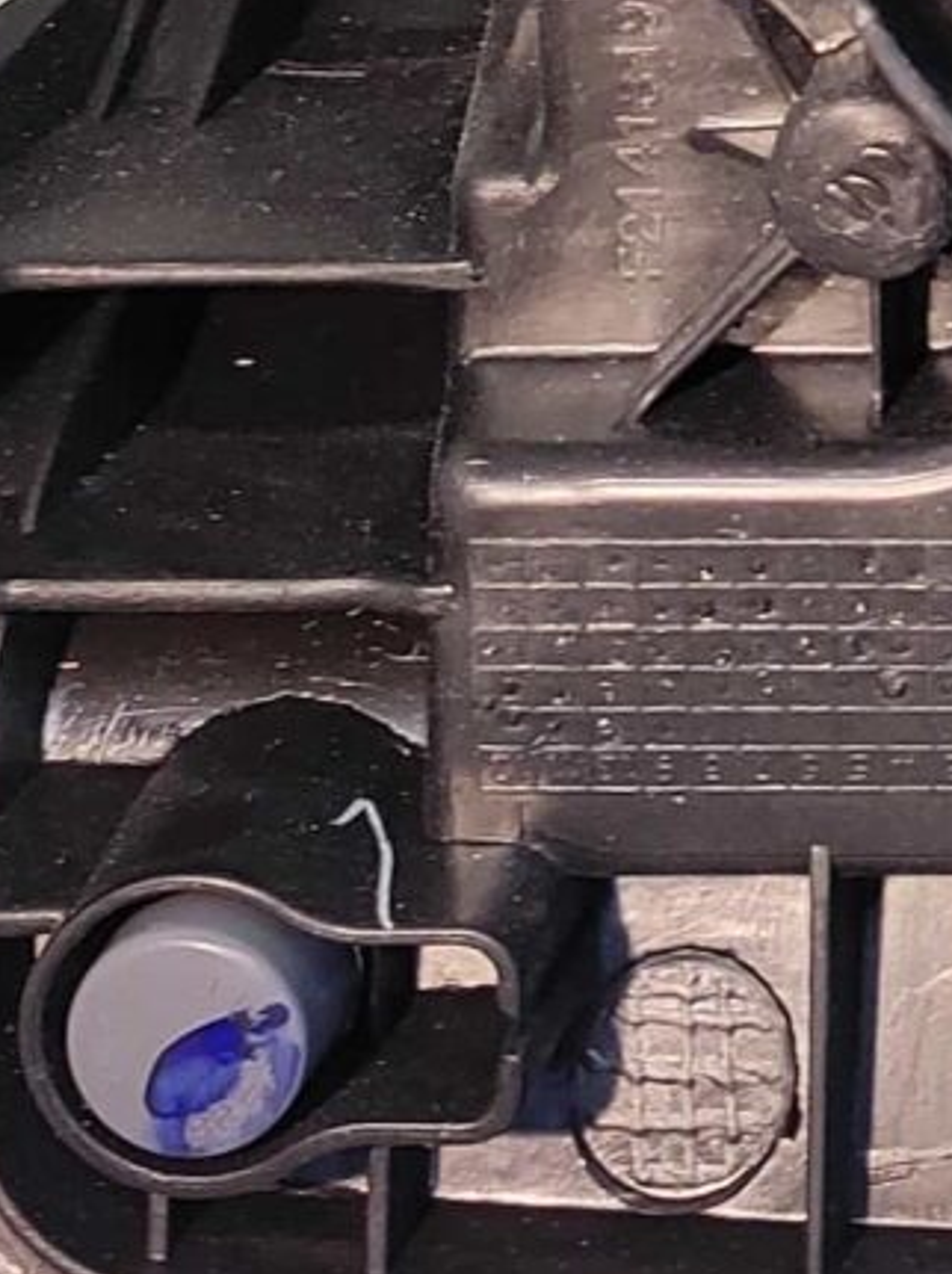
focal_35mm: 101
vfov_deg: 17.3
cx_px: 1617
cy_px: -698
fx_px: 3713
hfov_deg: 13.4
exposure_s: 1/33
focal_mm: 4.74
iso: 122
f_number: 1.79
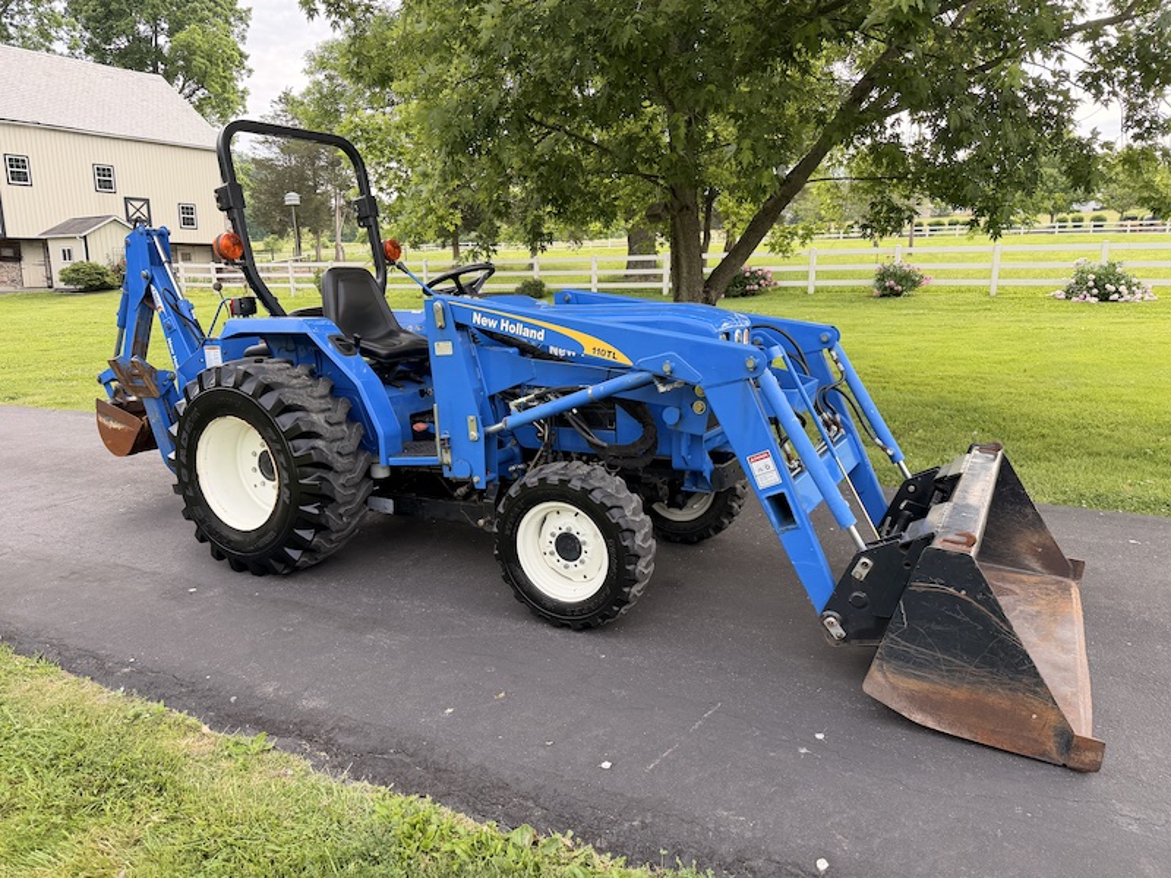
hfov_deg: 71.6
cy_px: 439
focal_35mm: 24
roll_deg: +0.0
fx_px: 812
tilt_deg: -13.9
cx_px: 586
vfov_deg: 56.8
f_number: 1.78
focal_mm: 6.76
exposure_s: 1/805
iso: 100
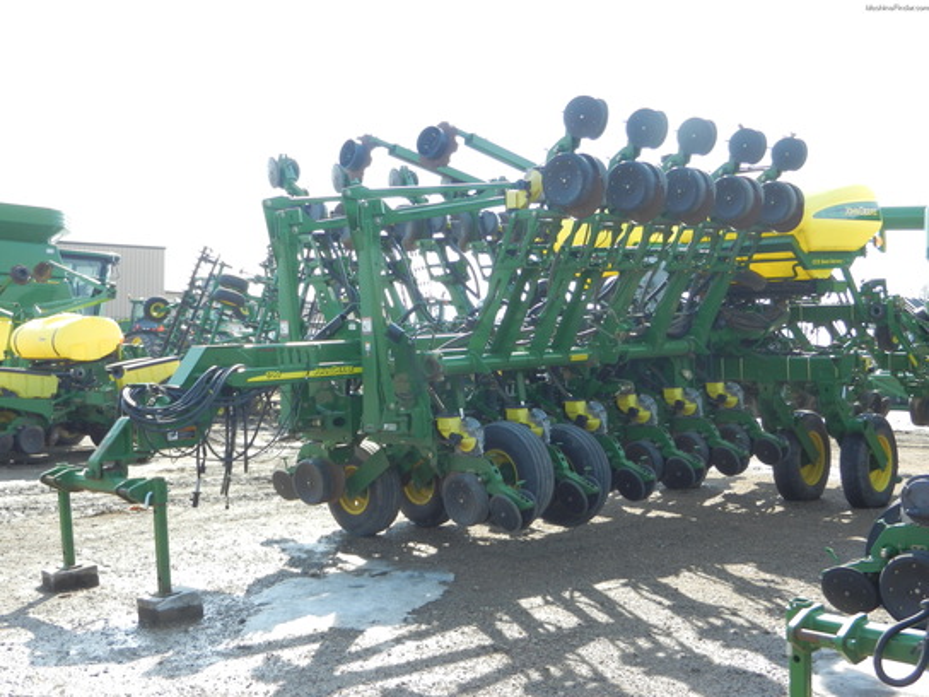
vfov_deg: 37.7
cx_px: 464
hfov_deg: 49.0
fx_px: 1020
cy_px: 348
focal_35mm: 38
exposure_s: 1/400
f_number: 4
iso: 160
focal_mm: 6.9
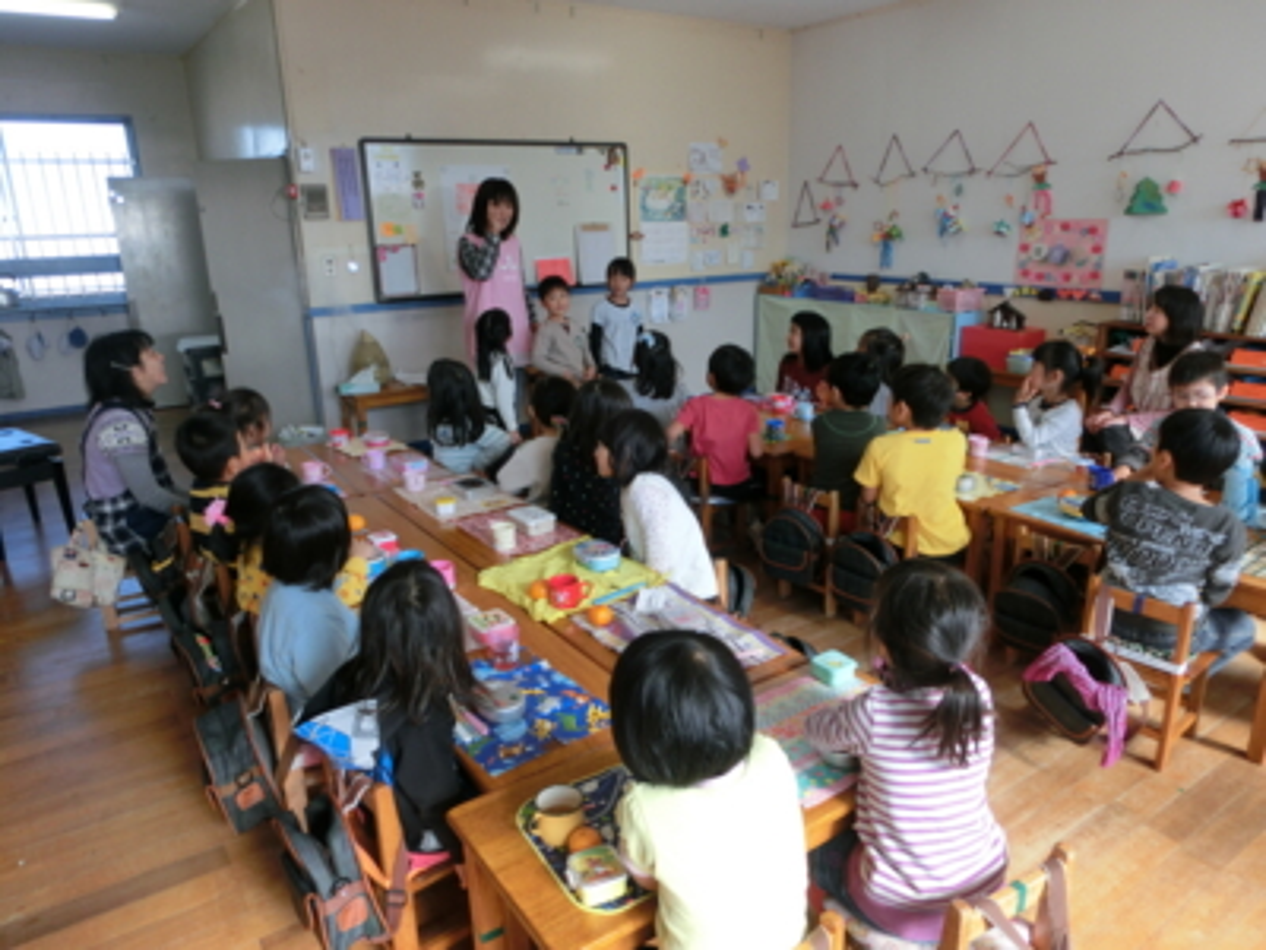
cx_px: 633
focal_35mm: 24
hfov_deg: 71.6
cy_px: 475
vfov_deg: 56.8
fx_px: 878
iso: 80
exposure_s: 1/160
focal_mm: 4.24
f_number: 3
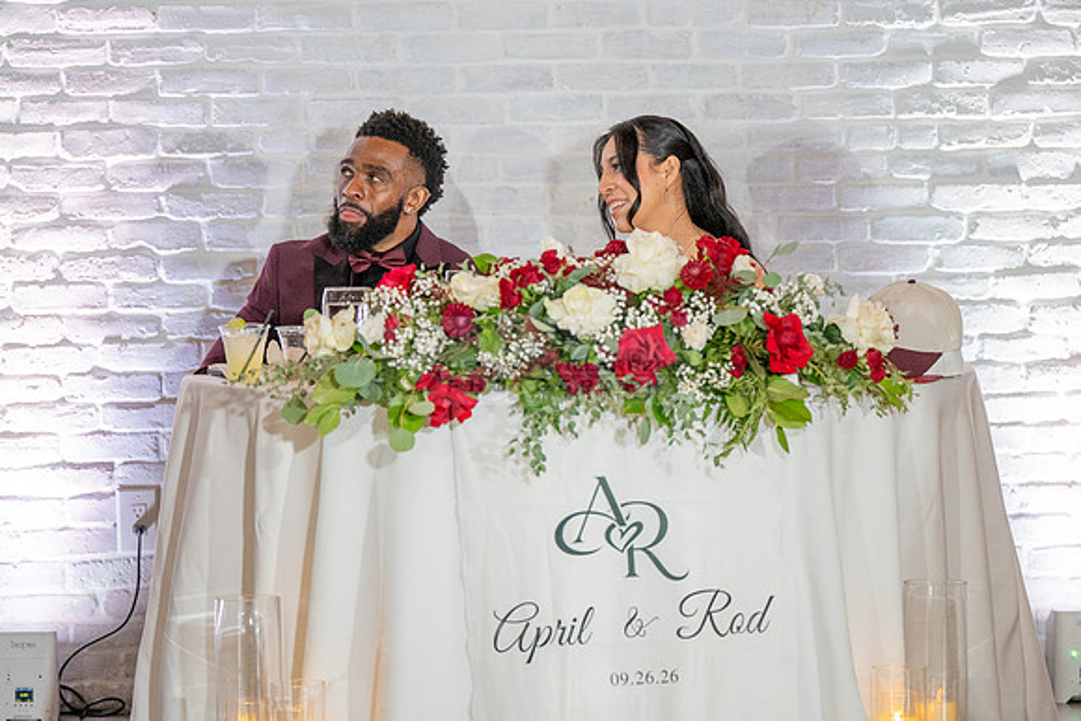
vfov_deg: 6.9
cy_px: 360
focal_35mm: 200
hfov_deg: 10.3
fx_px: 6007
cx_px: 540
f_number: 2.8
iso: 1600
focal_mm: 200
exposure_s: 1/320
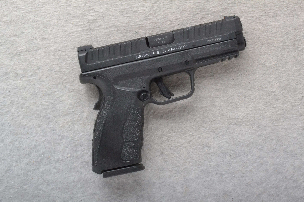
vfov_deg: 22.6
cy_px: 101
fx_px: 507
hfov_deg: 33.4
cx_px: 152
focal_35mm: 60
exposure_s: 1/160
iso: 3200
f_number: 20
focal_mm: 40
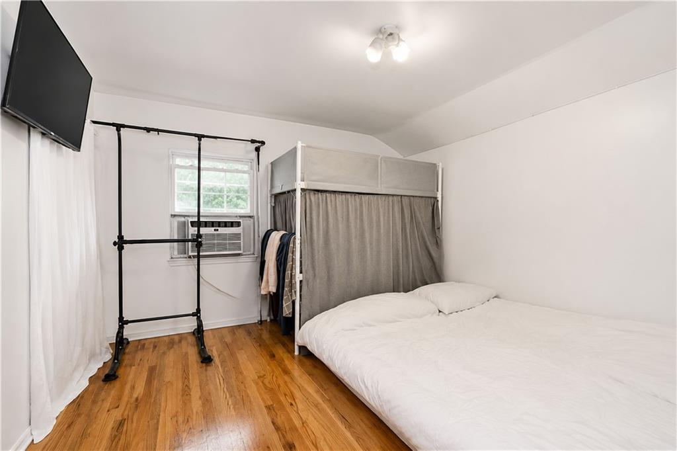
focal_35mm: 15
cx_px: 338
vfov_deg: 77.3
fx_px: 282
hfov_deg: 100.4
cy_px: 226
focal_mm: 10
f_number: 8
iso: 1600
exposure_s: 1/100
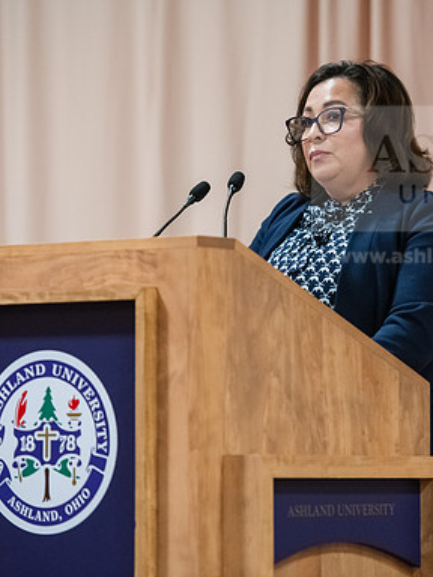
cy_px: 288
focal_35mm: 218
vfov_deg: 9.1
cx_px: 266
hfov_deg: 6.8
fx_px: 3636
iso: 4000
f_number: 3.2
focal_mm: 150
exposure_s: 1/200
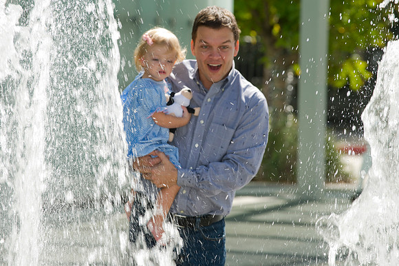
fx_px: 2215
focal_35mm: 200
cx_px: 200
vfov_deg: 6.9
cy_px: 133
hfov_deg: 10.3
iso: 250
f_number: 6.3
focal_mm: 200
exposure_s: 1/200
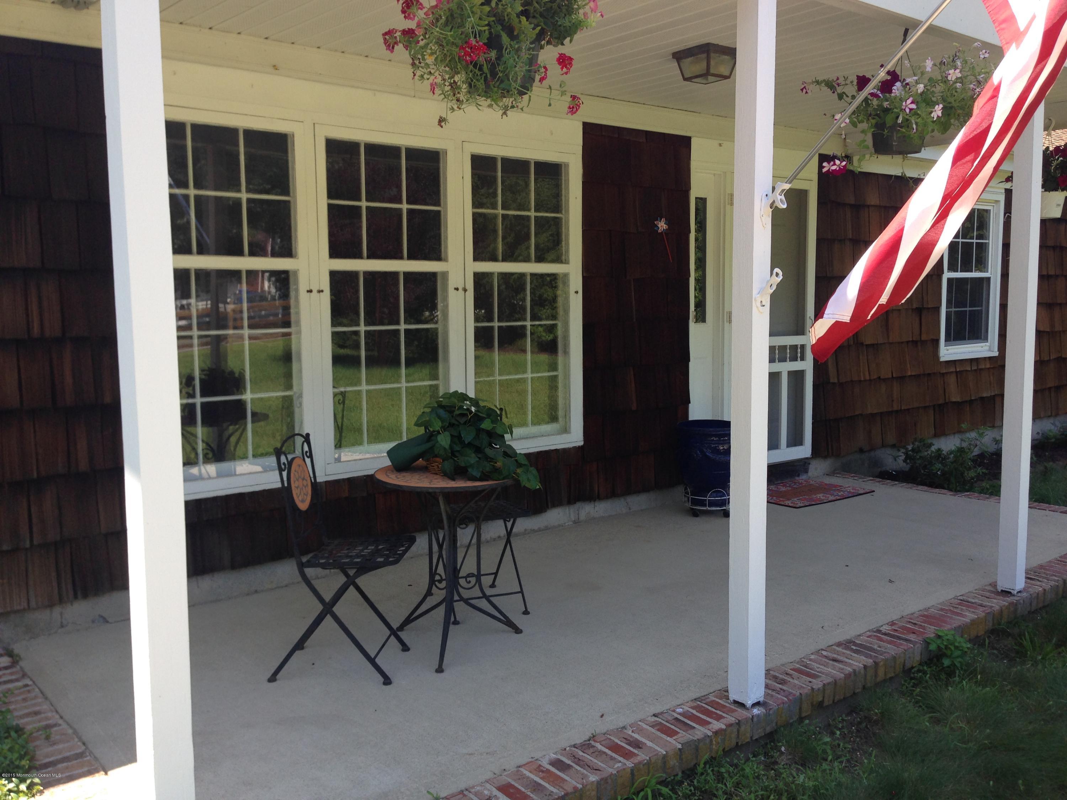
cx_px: 534
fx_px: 1017
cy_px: 400
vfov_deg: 42.9
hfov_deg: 55.4
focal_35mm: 33
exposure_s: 1/313
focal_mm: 4.12
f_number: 2.4
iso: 50
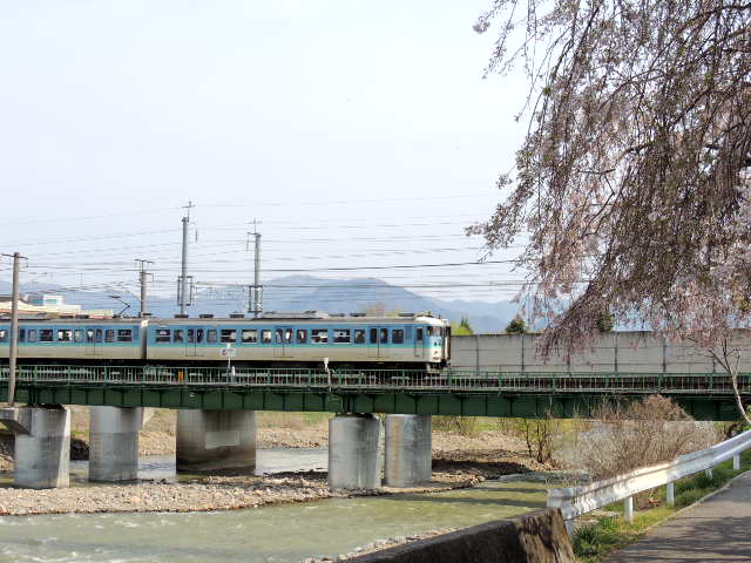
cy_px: 282
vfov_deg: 24.4
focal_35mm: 60
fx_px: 1302
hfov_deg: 32.2
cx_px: 376
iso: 100
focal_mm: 10.7
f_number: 5.9
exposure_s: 1/320
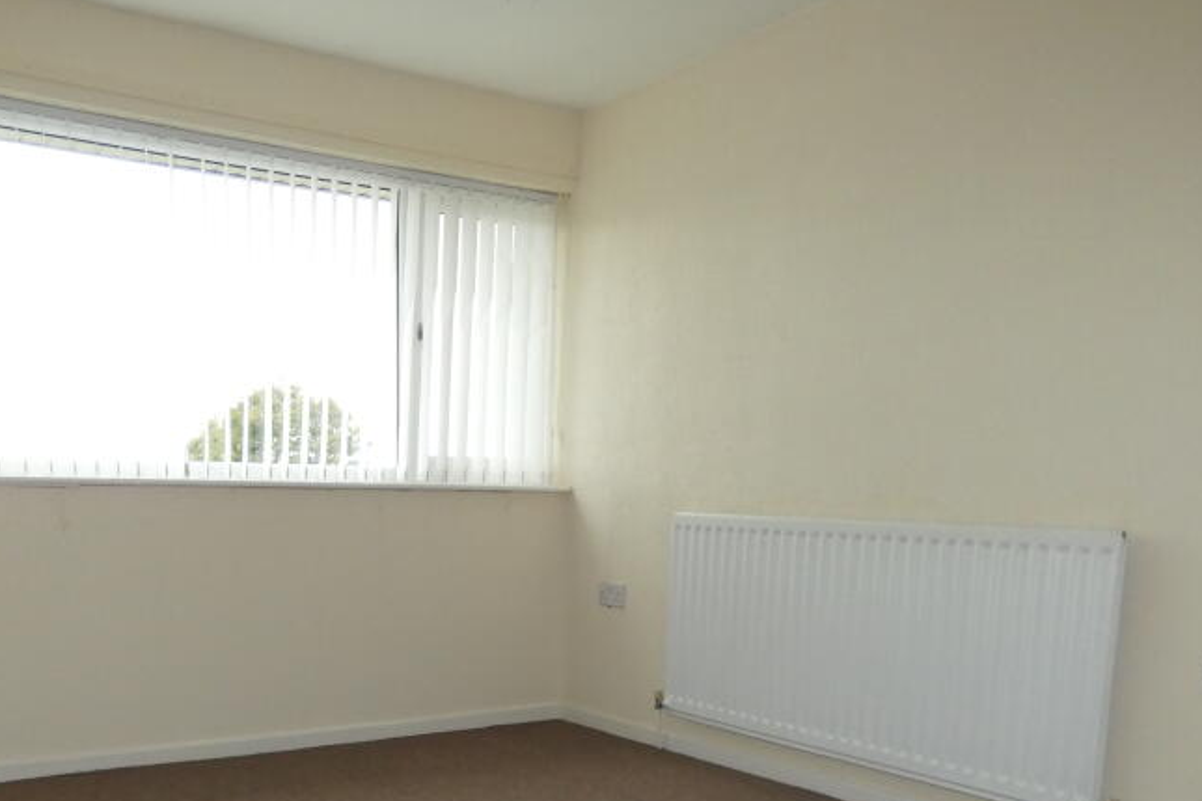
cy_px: 680
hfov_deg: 56.7
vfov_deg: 38.0
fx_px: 1102
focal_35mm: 33
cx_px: 468
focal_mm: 3.6
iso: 320
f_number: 2.8
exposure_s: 1/60
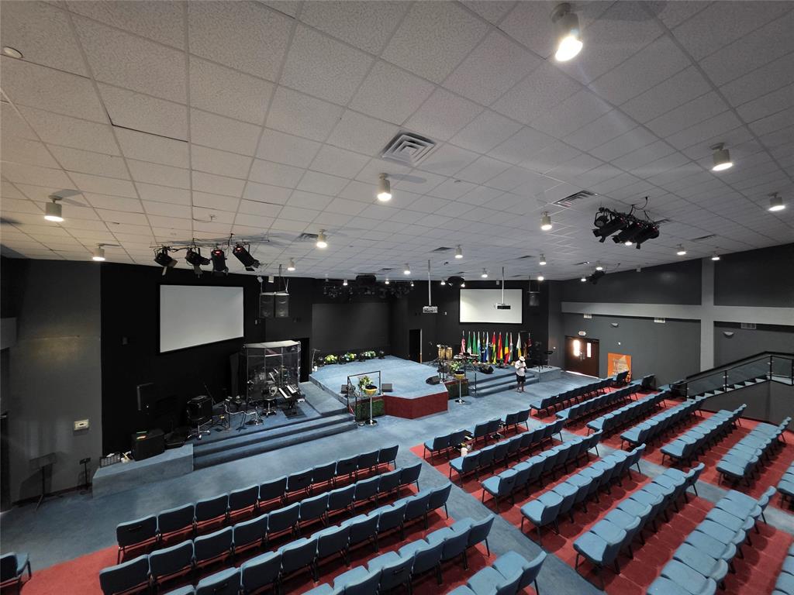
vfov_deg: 89.9
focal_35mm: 13
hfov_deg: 106.2
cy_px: 298
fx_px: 298
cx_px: 397
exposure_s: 1/40
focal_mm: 2.2
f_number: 1.9
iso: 1000
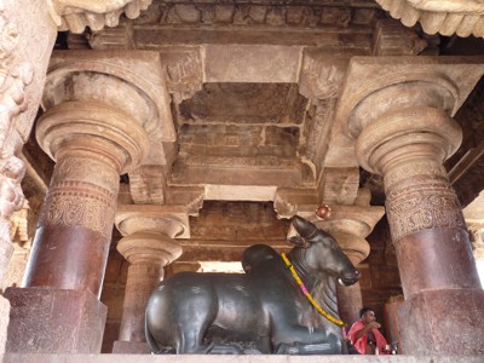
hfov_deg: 61.7
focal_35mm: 29
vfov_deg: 48.2
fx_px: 405
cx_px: 242
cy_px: 182
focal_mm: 5.1
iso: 100
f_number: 2.8
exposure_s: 1/40
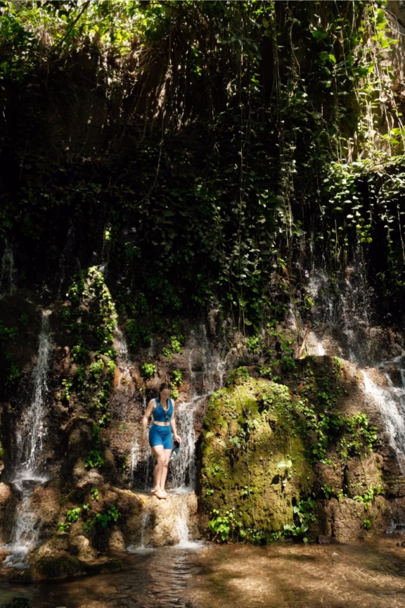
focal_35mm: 27
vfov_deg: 67.4
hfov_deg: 47.9
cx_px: 202
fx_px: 456
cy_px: 304
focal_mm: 18
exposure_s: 1/300
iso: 1000
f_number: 5
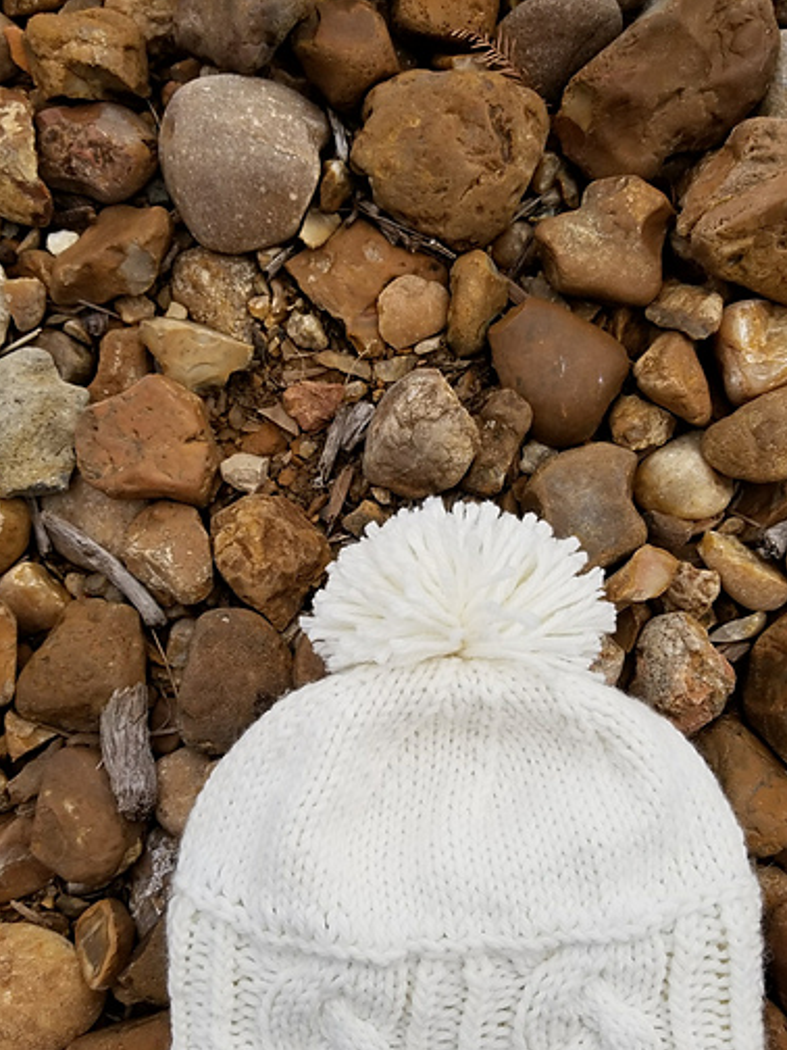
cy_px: 602
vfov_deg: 55.1
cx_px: 337
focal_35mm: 33
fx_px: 1000
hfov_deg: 42.8
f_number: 1.7
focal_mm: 4.25
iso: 50
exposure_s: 1/806
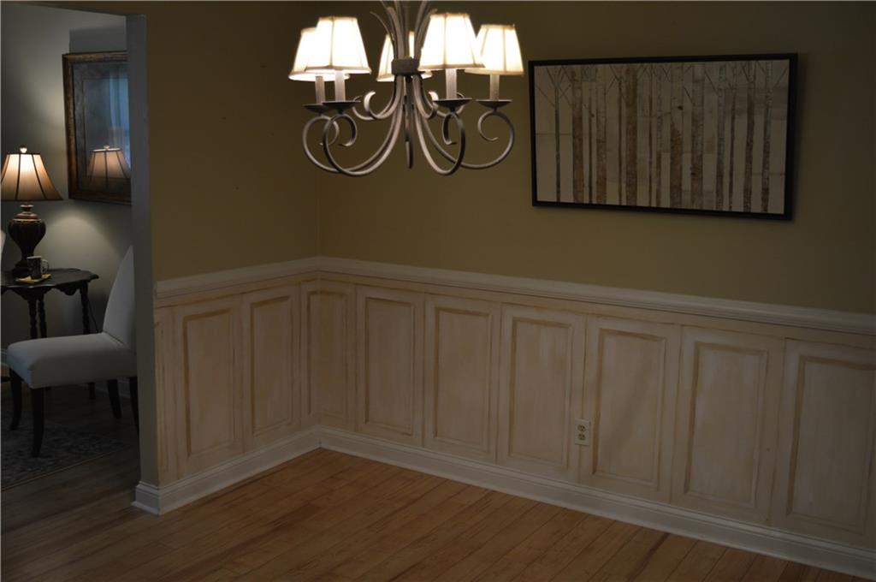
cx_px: 438
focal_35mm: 38
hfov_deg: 51.3
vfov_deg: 35.4
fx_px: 911
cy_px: 291
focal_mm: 25
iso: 400
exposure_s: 1/60
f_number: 4
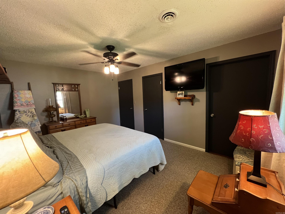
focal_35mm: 13
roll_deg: +2.5
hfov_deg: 106.2
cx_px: 142
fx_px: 107
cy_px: 107
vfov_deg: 89.9
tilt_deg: -6.1
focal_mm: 1.57
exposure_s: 1/60
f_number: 1.8
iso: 640
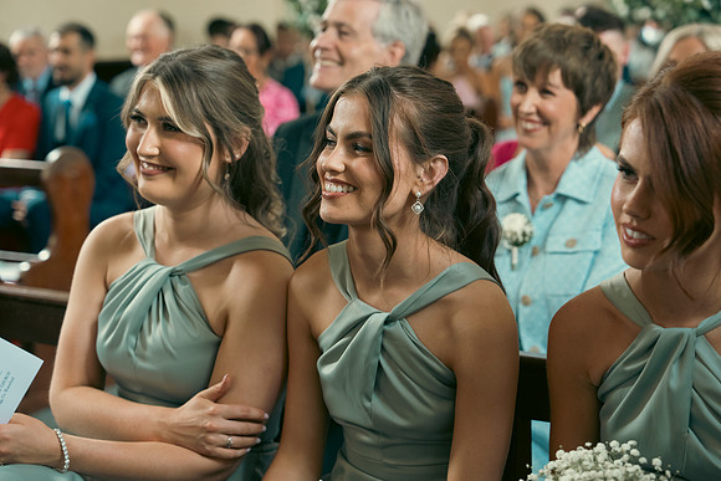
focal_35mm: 70
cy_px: 240
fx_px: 1402
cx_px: 360
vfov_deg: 19.5
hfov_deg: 28.8
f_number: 3.5
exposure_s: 1/200
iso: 2000
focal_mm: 70
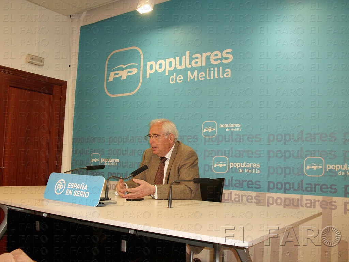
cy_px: 131
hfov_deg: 51.4
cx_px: 174
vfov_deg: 39.7
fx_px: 363
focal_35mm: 36
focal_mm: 6.3
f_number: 2.9
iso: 100
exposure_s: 1/125
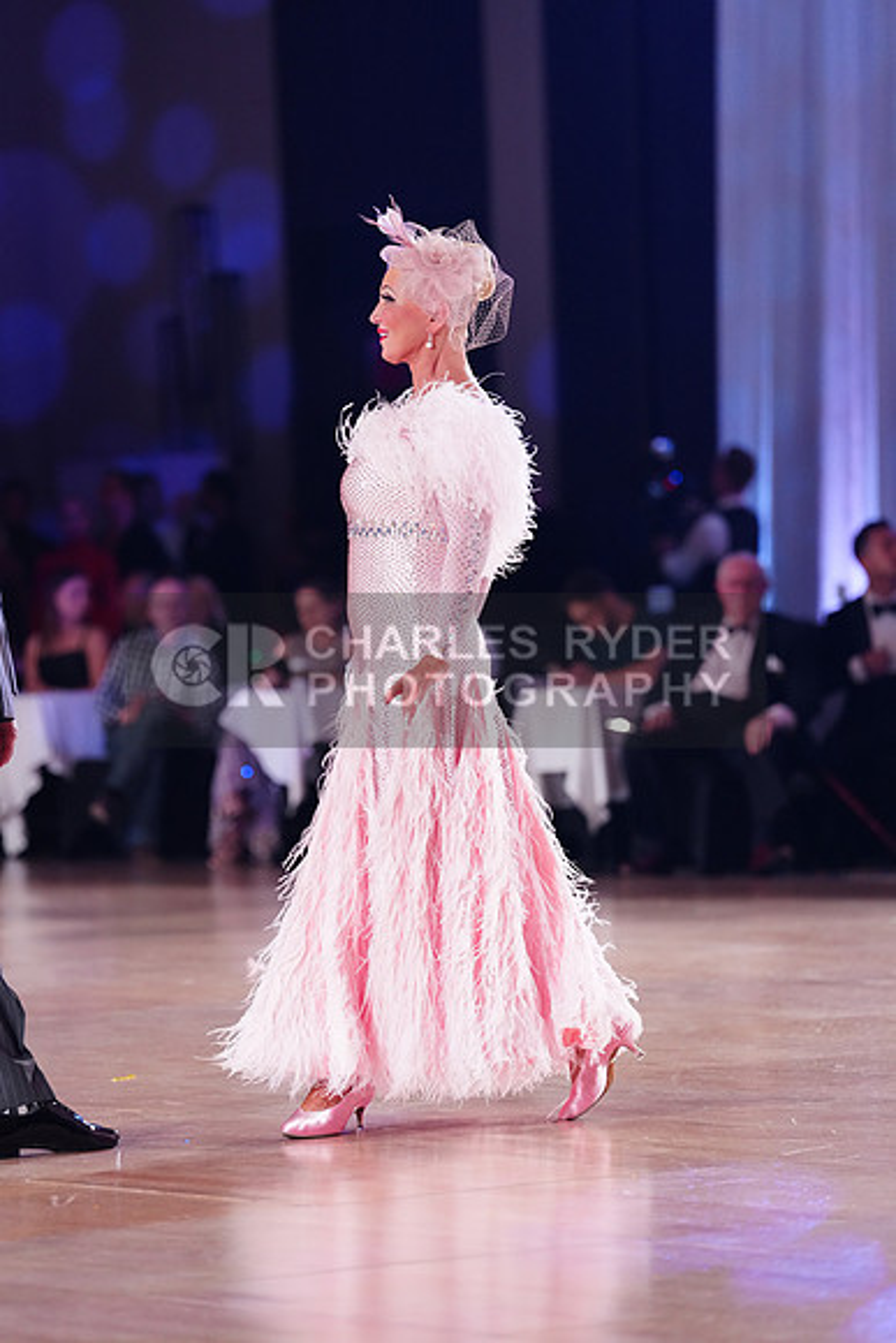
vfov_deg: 12.1
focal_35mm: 170
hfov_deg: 8.1
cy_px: 672
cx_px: 448
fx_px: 6342
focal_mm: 170
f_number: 3.2
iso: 3200
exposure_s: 1/500
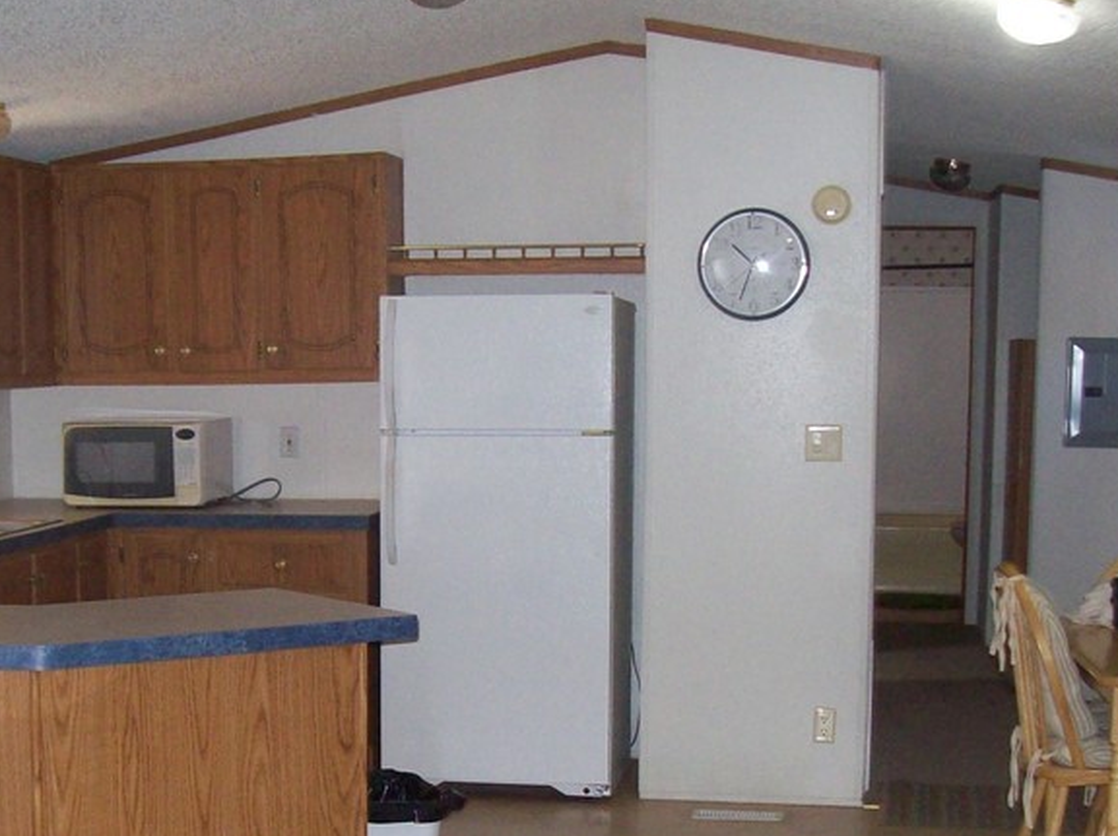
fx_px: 2065
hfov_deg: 29.9
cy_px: 639
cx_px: 309
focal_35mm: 64
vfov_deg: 22.7
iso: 200
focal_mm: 6
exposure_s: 1/64
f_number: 2.7
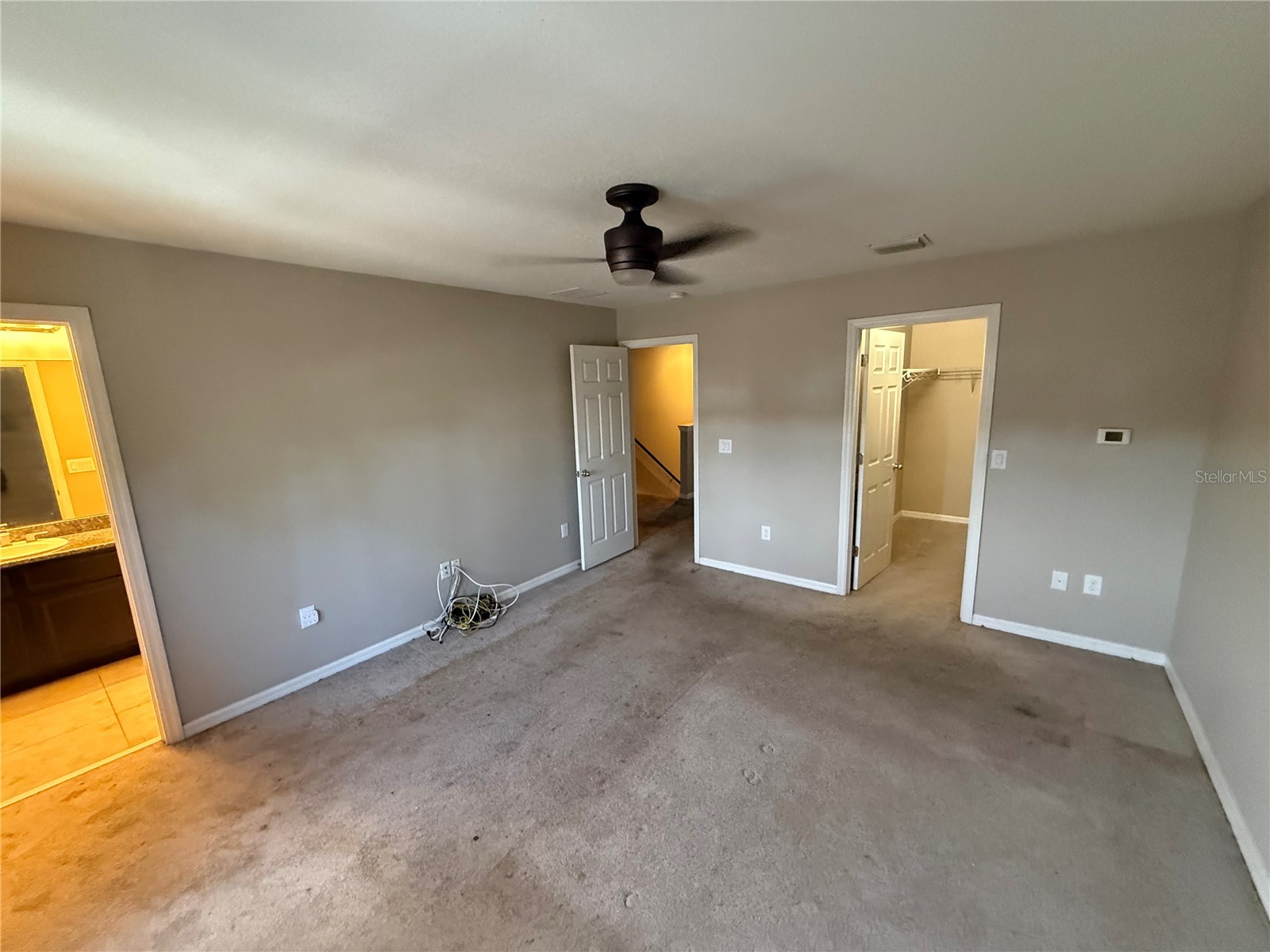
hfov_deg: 102.1
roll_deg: +3.0
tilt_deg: -6.7
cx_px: 635
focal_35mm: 14
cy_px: 476
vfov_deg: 85.7
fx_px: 514
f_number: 2.2
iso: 800
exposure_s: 1/60
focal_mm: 2.22
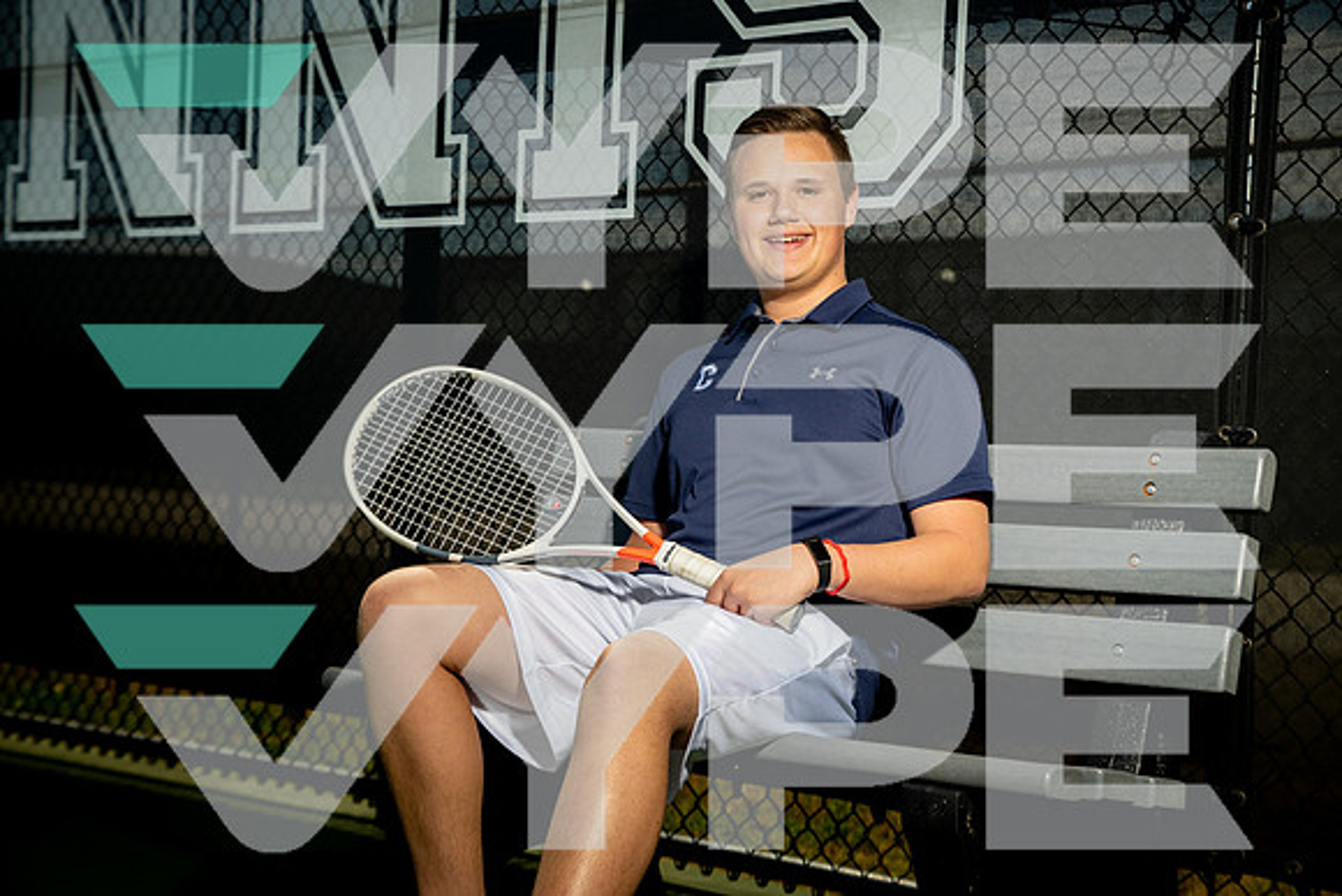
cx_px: 671
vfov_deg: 21.6
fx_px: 2349
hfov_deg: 31.9
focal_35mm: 63
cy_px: 448
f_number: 4.5
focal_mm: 63
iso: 100
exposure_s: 1/250
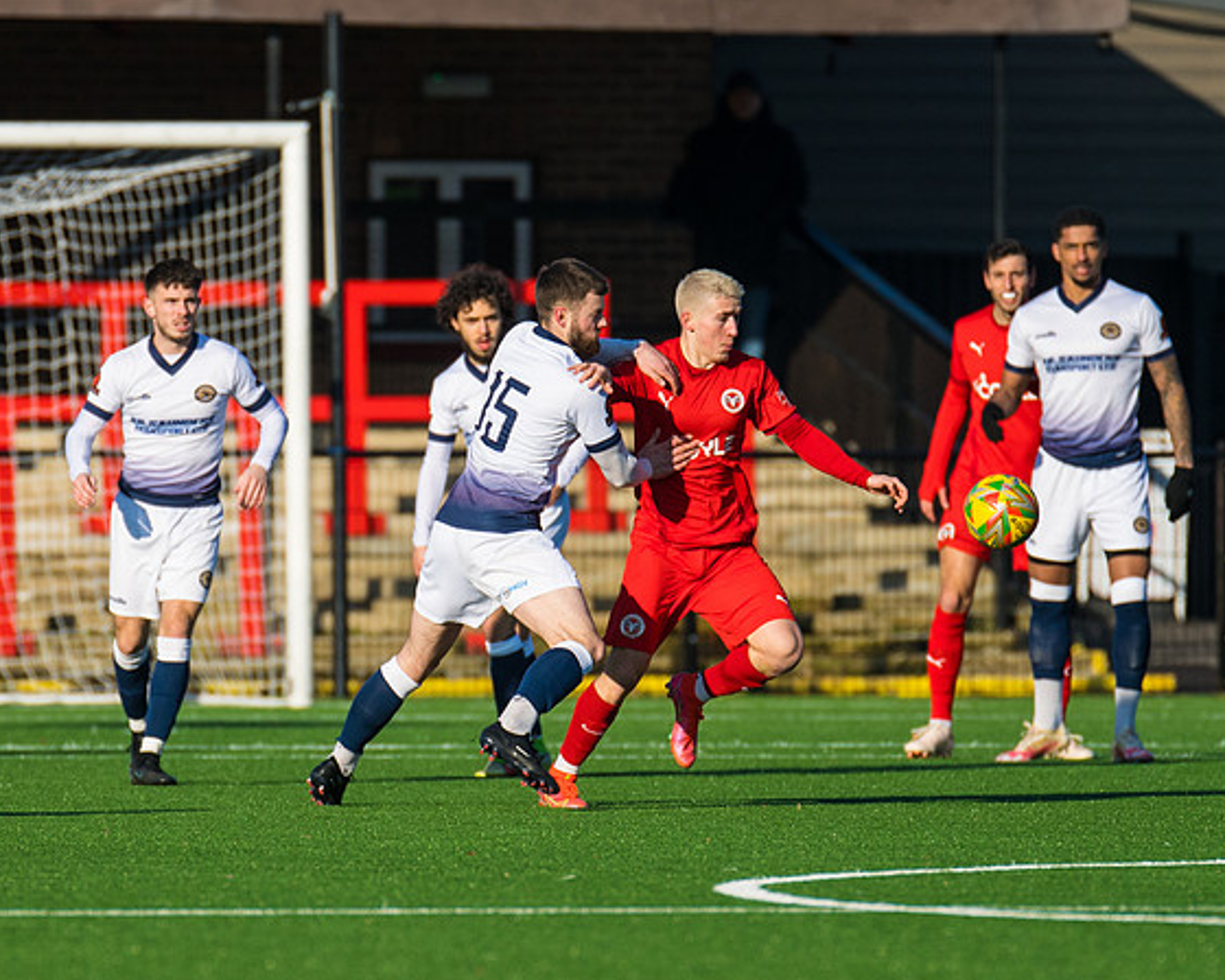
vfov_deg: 2.3
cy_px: 510
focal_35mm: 667
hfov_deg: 2.9
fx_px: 24182
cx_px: 394
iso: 400
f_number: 4
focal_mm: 330
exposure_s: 1/3200
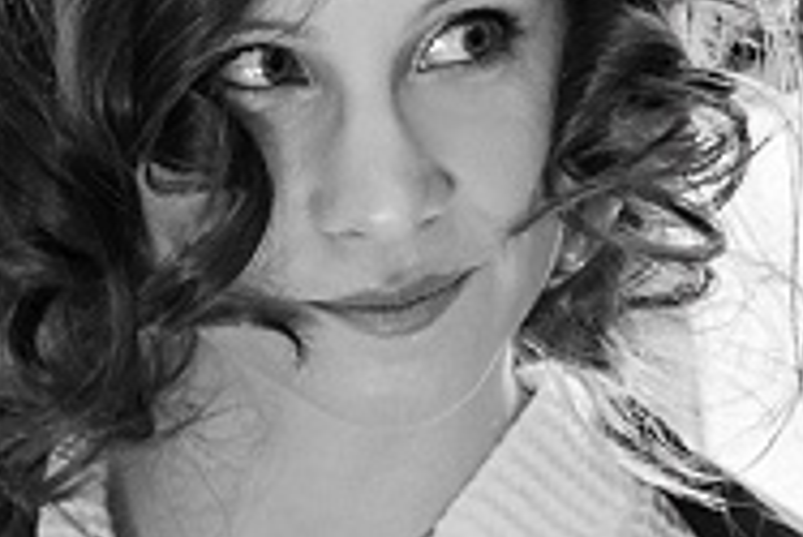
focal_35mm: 247
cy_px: 266
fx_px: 5514
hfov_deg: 8.1
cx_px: -558
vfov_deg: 5.6
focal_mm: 50
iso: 1400
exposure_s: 1/250
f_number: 2.2
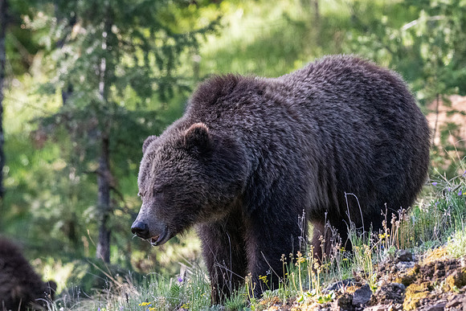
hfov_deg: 4.4
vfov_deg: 3.0
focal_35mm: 466
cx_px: 145
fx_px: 6030
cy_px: 124
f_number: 7.1
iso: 9000
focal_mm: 330
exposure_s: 1/1600
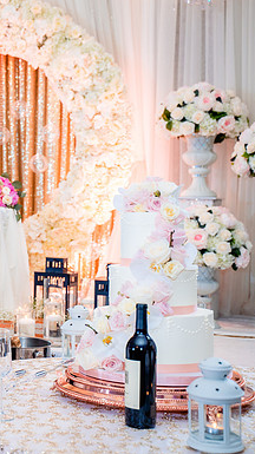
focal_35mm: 75
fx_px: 903
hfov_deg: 15.1
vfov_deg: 28.2
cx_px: -101
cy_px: 221
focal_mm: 44
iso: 800
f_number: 3.5
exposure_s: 1/160
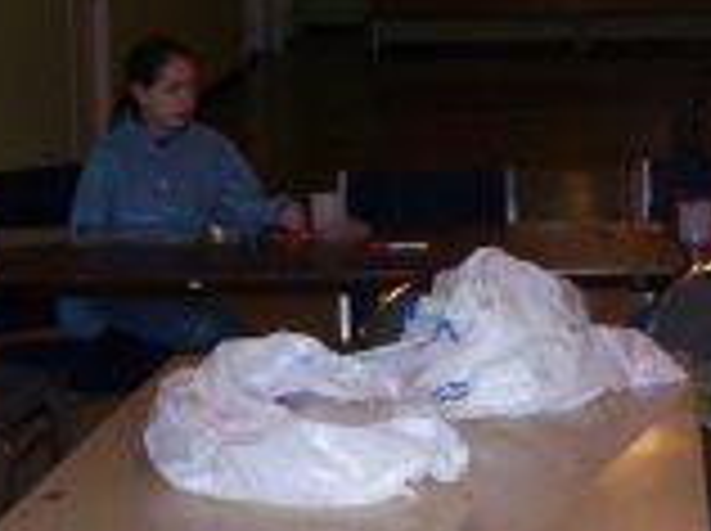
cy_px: 140
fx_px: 1989
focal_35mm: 97
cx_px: 585
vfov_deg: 15.1
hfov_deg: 20.0
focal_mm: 5.6
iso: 80
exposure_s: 1/60
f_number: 2.7
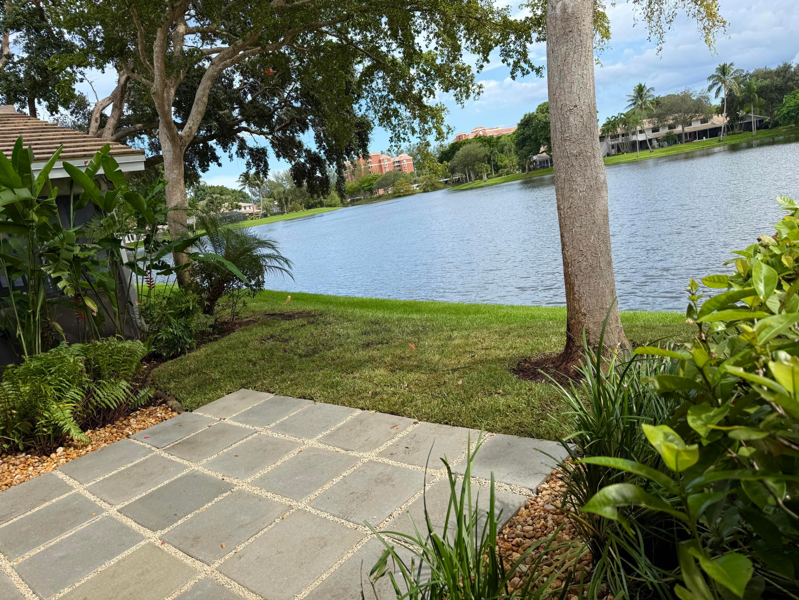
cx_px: 400
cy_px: 300
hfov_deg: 71.6
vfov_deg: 56.8
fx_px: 554
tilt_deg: -10.6
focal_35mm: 24
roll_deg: +9.6
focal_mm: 6.76
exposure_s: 1/2169
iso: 80
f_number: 1.78
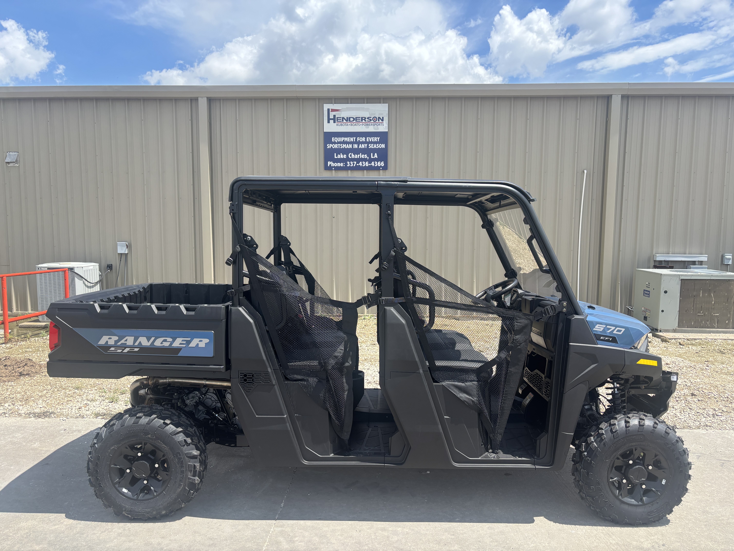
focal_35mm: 26
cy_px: 276
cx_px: 367
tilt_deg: -4.0
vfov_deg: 53.1
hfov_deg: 67.3
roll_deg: +0.0
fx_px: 551
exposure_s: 1/2024
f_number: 1.6
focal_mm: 5.96
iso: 50
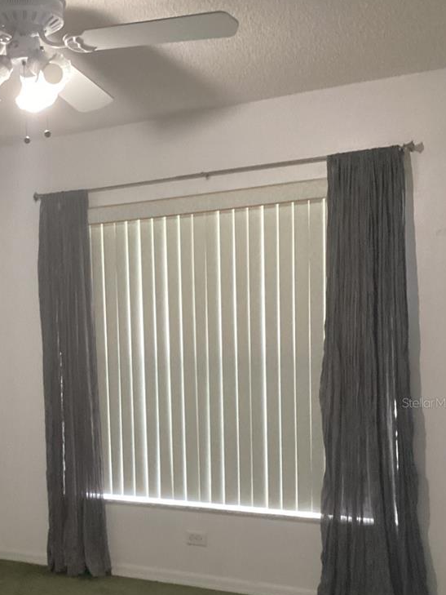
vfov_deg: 37.0
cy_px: 402
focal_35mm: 51
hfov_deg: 28.0
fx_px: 876
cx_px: 93
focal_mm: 3.3
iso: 400
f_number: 2.4
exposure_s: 1/60
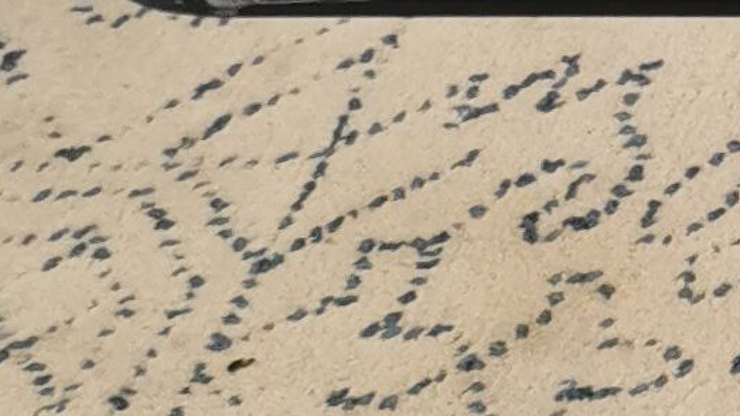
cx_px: 1861
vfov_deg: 5.8
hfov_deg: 9.3
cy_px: -475
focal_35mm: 205
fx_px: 4022
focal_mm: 5.56
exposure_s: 1/50
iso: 125
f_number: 1.6
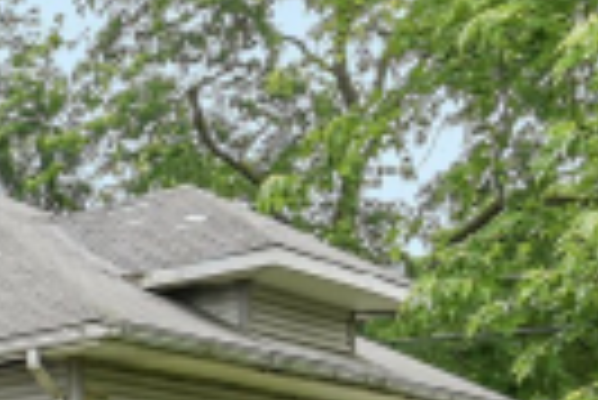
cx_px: -517
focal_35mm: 90
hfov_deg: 17.6
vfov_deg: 14.2
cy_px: 598
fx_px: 1497
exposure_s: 1/40
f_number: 8
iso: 100
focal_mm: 16
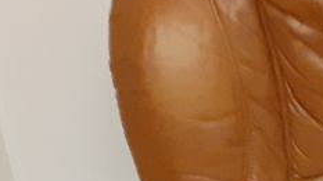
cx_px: 559
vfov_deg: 9.2
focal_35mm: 126
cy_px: 321
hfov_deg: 15.1
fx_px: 1079
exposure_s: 1/25
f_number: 1.9
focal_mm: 3.6
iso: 500
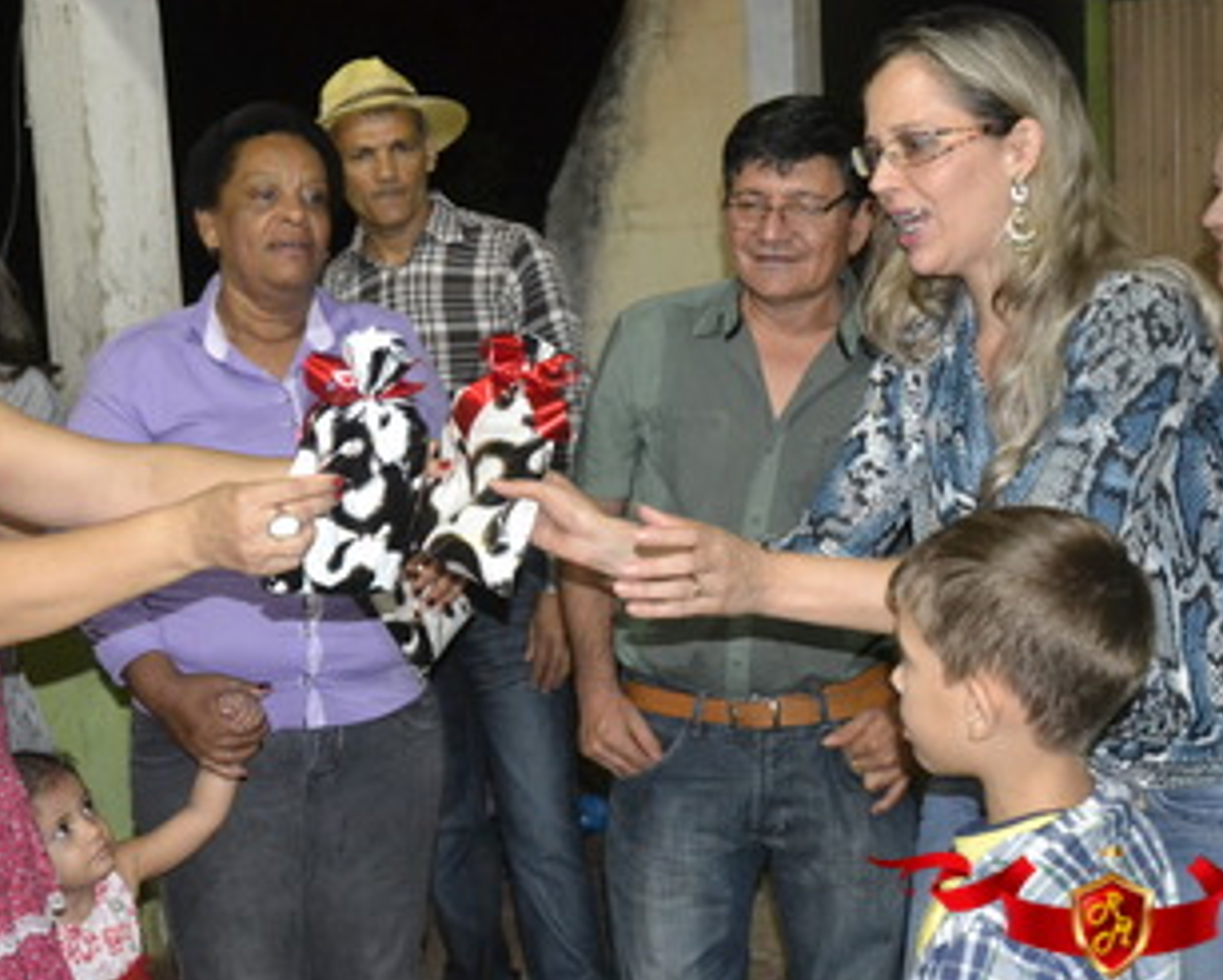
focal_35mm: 59
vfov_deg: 25.8
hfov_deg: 31.8
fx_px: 2137
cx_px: 436
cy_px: 458
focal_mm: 26
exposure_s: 1/60
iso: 3200
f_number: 3.8
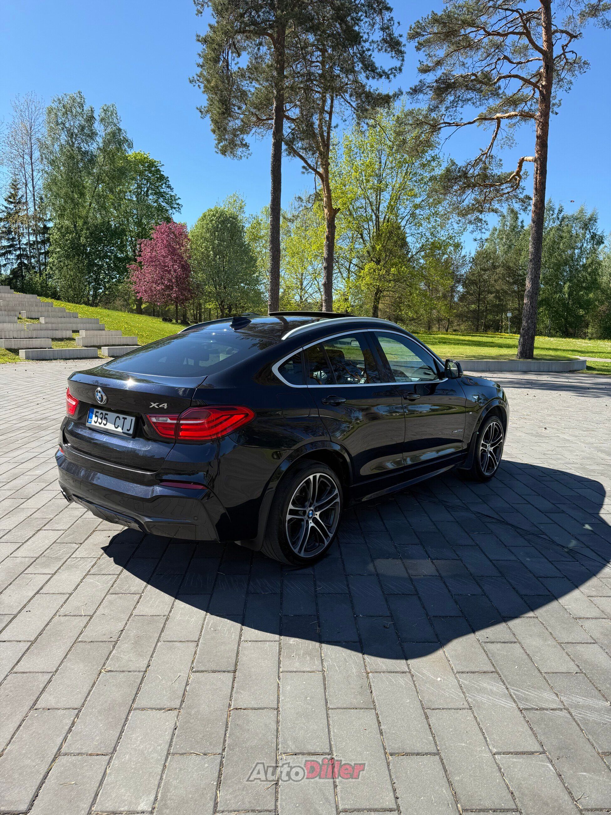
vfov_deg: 71.6
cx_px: 306
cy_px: 408
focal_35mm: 24
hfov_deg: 56.8
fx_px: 565
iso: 80
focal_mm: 6.76
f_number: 1.78
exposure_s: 1/1949
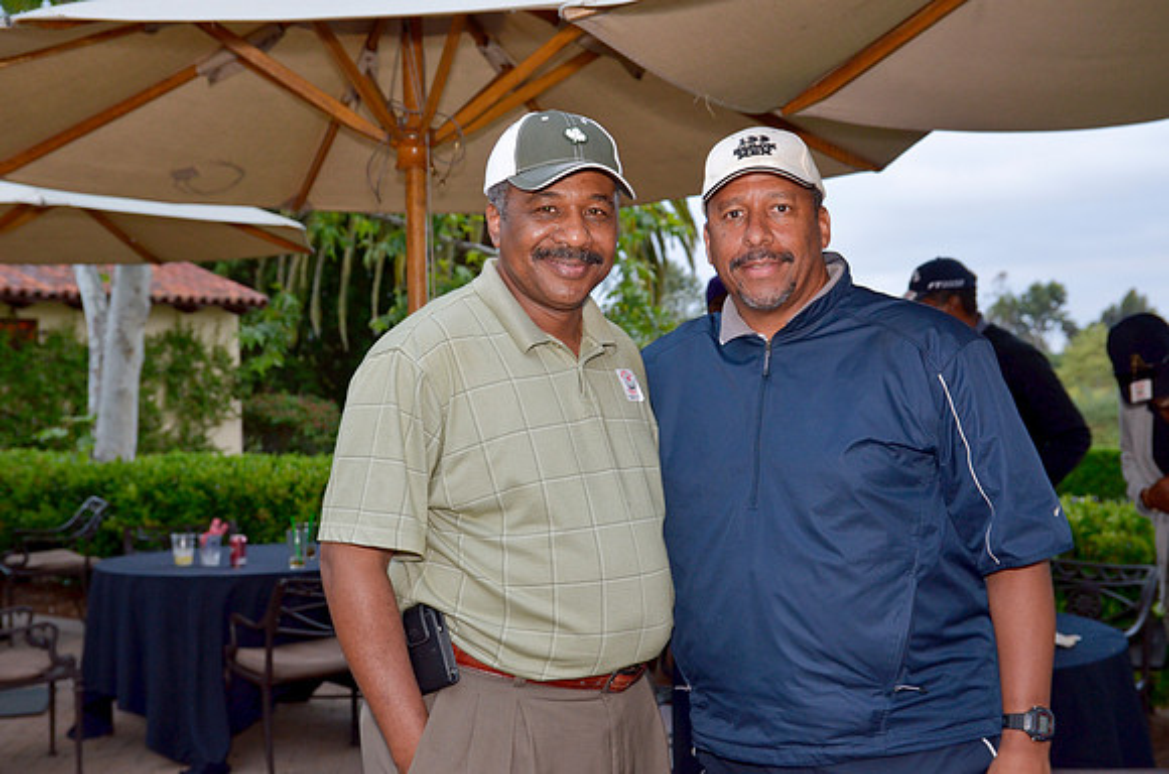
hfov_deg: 41.2
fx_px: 1555
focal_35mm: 48
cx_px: 584
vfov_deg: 27.9
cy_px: 387
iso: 400
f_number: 4
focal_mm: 32
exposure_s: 1/80
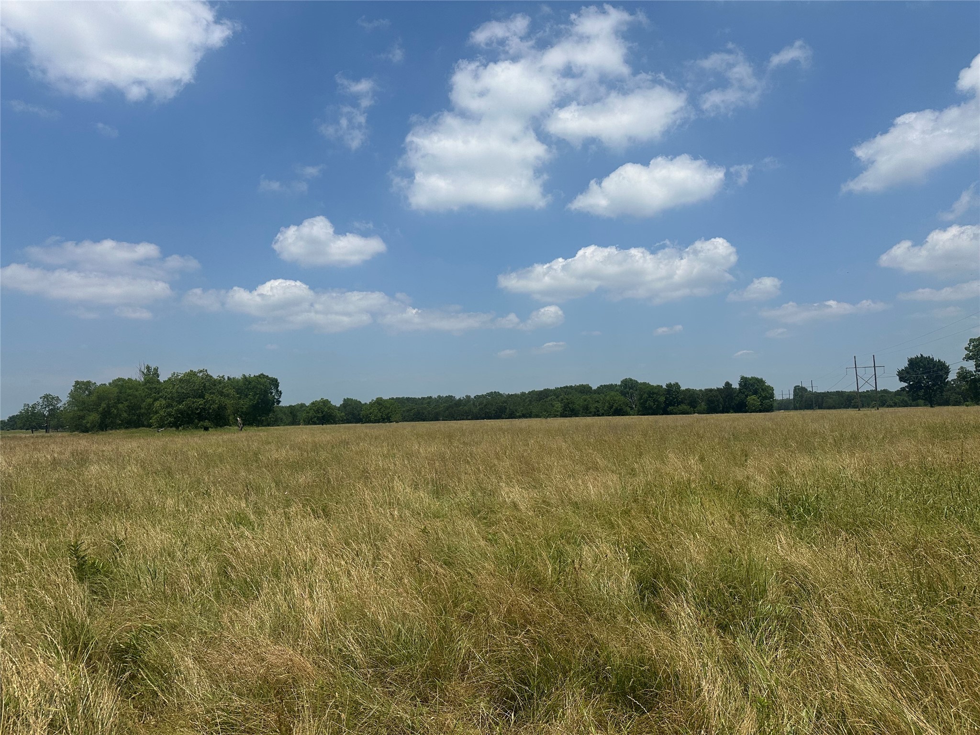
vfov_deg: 56.8
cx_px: 490
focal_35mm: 24
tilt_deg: +3.8
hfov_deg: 71.6
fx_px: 679
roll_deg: +1.6
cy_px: 368
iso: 80
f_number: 1.78
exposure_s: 1/8929
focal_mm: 6.86
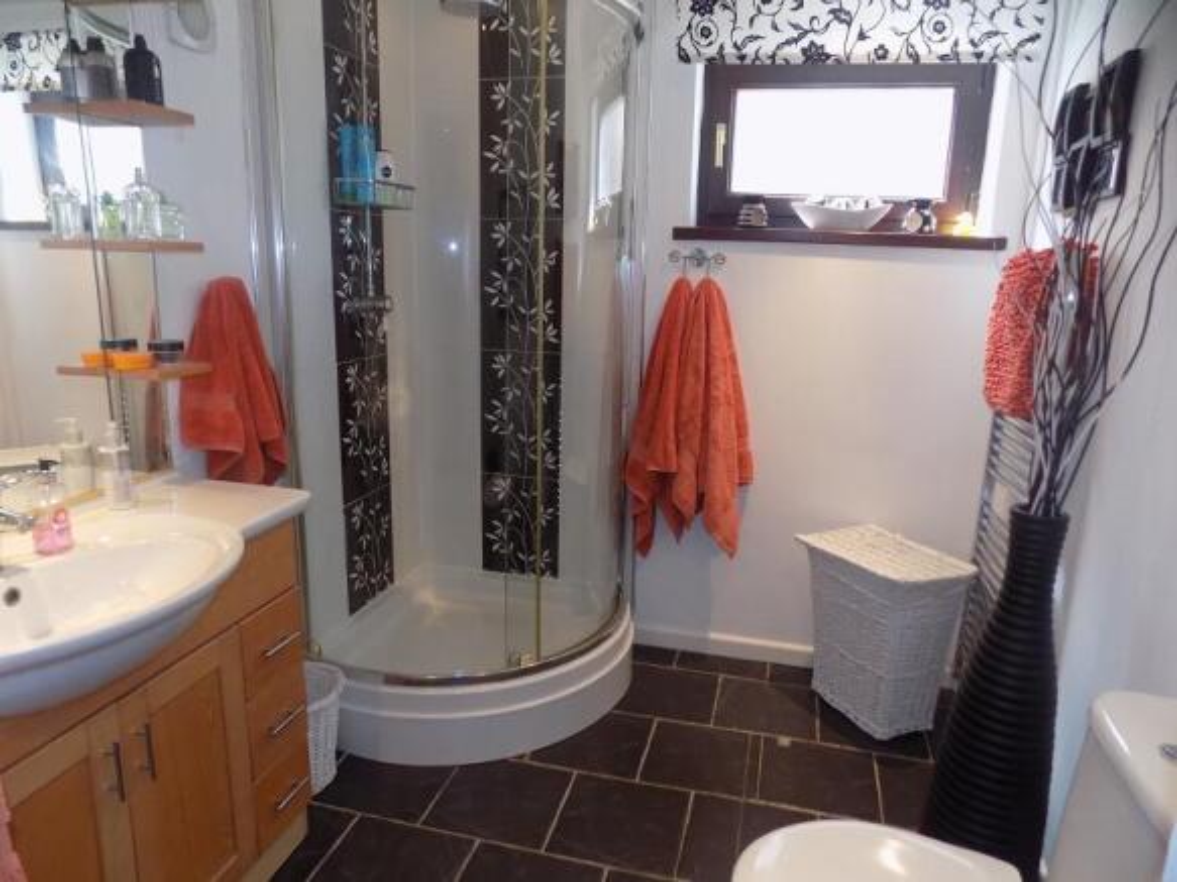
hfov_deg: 73.9
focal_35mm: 23
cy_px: 441
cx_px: 588
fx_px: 782
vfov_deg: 58.9
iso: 280
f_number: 3.1
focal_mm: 4
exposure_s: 1/30
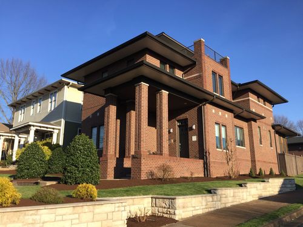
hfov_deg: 61.7
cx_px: 152
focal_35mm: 29
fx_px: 254
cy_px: 114
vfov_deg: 48.2
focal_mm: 4.15
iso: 32
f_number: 2.2
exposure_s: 1/1099
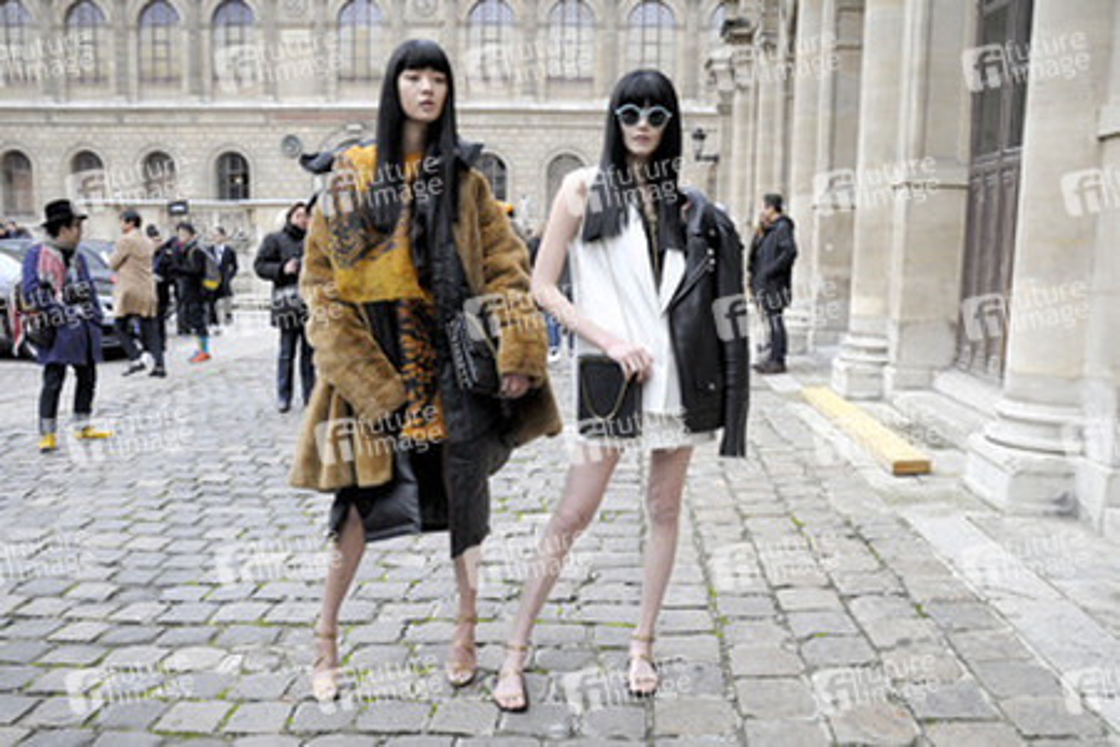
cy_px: 374
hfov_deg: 67.4
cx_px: 560
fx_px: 840
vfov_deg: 47.9
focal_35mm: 27
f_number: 3.5
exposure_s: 1/1250
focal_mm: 18
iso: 1600
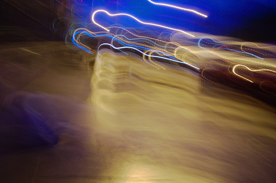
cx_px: 138
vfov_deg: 38.8
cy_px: 92
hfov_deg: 55.8
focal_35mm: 34
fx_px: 261
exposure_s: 1/1.6
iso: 400
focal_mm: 12.7
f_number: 3.8
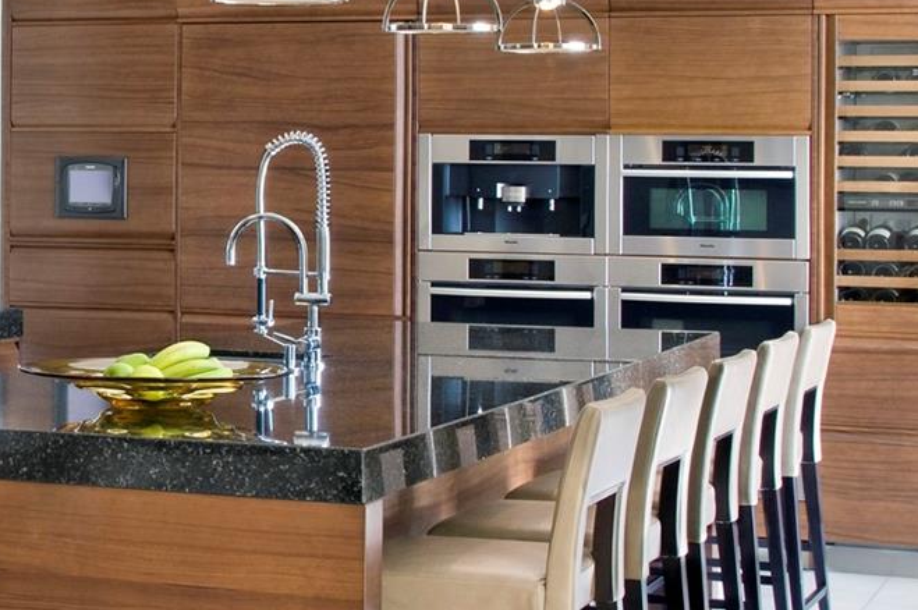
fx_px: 2165
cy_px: 215
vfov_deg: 16.0
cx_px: 54
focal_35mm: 85
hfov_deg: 23.2
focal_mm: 35
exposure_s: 1/8
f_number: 18
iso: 1000
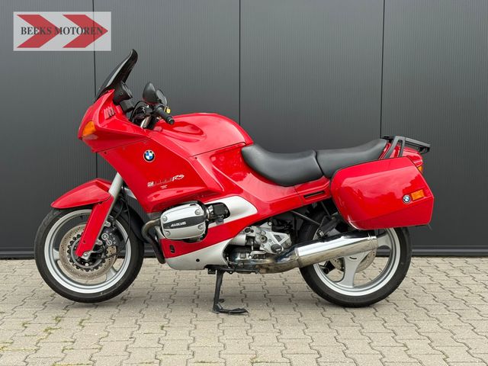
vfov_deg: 30.3
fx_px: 677
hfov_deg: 39.7
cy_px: 183
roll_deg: -0.3
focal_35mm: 48
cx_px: 244
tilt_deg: -3.6
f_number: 1.78
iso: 80
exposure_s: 1/1055
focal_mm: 6.76
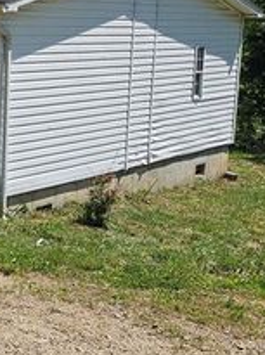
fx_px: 768
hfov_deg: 17.8
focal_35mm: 75
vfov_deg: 26.0
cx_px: -118
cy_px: 172
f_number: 1.8
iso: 25
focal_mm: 5.4
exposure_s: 1/2391
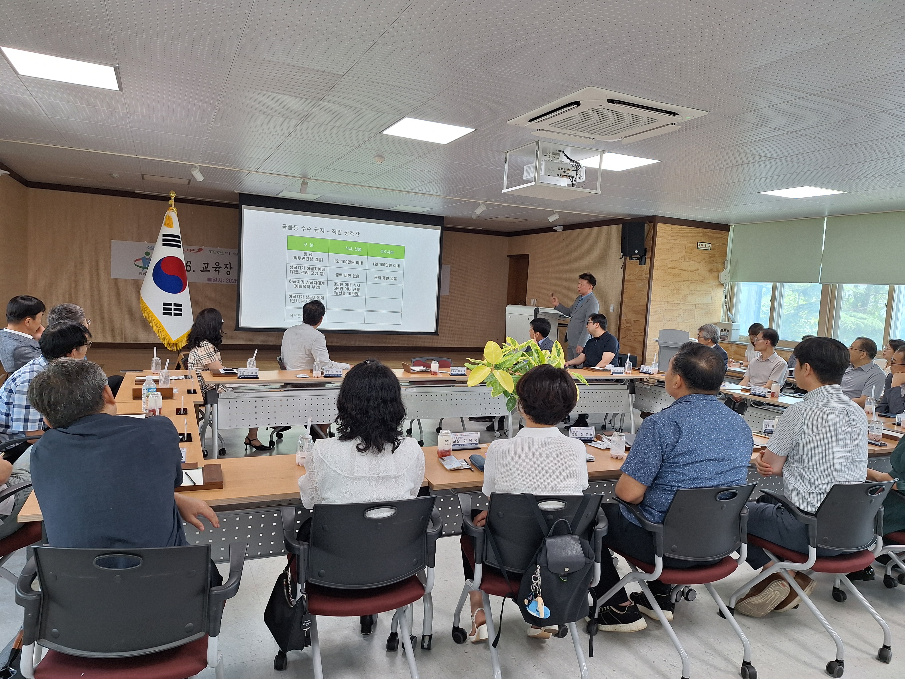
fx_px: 601
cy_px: 340
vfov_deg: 58.9
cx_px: 452
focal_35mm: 23
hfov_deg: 73.9
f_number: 1.8
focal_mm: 5.54
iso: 50
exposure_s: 1/60
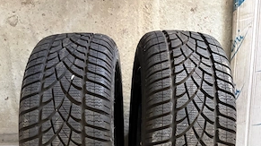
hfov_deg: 51.7
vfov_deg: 26.8
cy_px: 176
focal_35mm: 39
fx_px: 270
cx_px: 129
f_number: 1.6
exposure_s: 1/30
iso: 640
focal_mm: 5.96
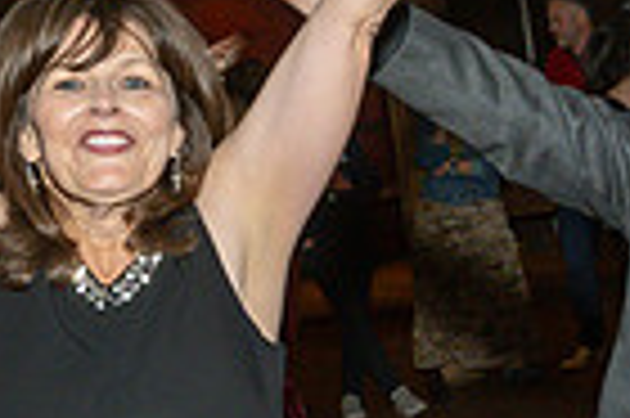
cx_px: 709
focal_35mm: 107
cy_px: 303
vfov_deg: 12.7
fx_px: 1870
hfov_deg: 18.3
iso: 640
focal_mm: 17
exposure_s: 1/250
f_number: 8
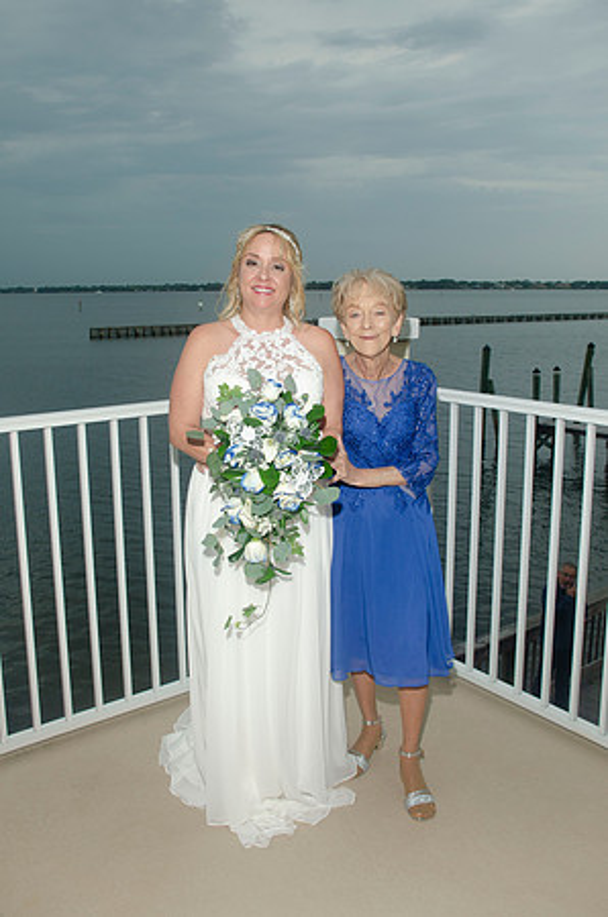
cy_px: 458
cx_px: 304
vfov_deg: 62.0
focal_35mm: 30
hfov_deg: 43.4
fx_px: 763
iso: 200
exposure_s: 1/160
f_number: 6.3
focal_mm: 20
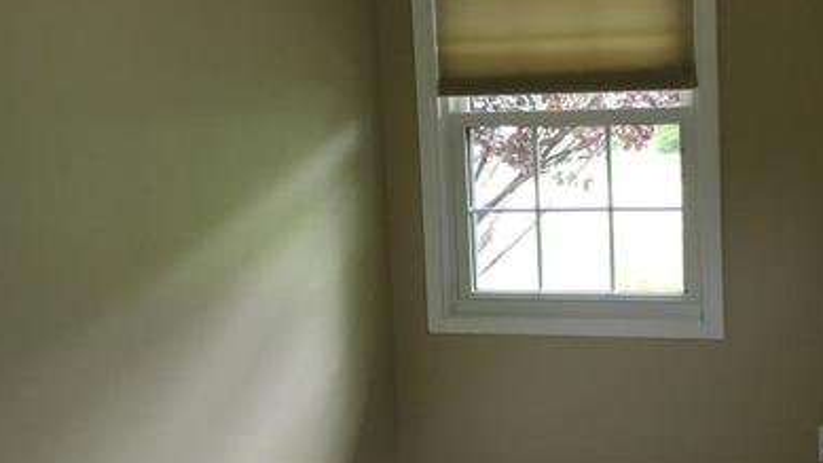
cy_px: 249
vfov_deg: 23.1
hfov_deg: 38.3
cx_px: 664
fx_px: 1135
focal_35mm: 52
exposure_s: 1/30
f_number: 2.2
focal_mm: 4.15
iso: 80
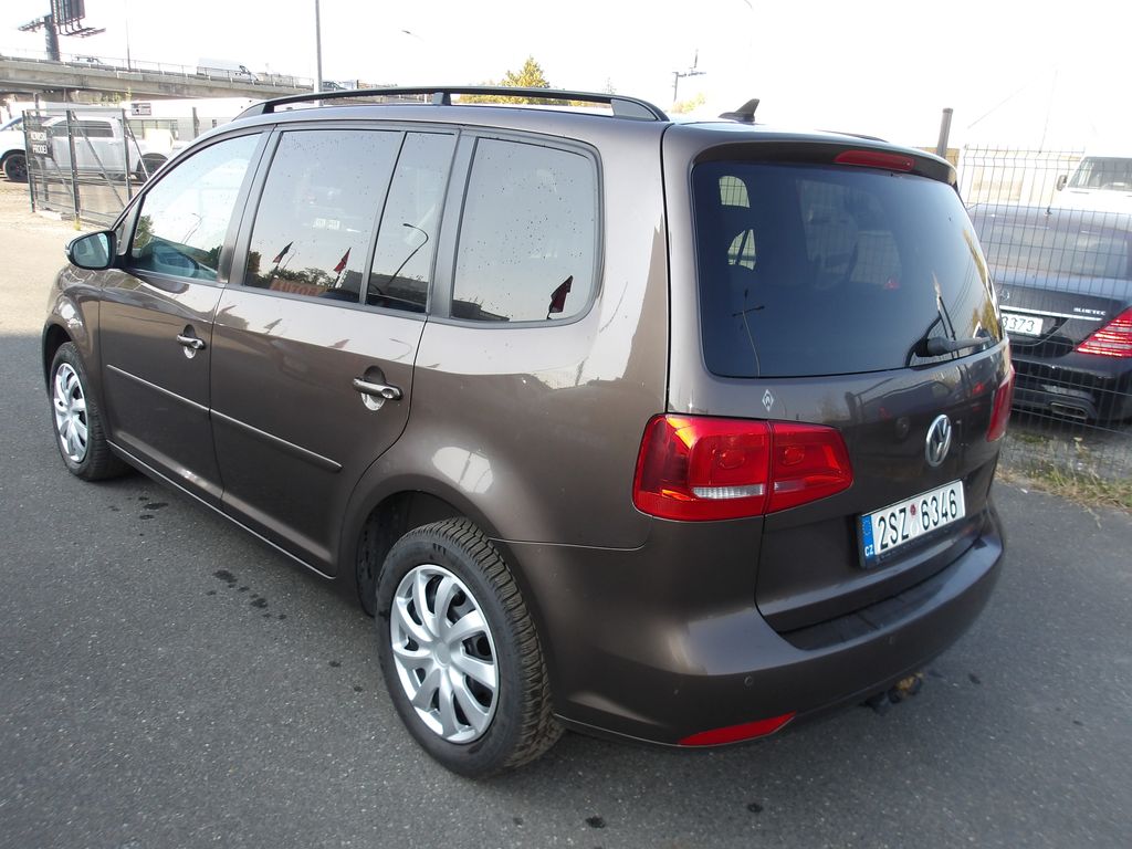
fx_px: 883
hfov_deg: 65.3
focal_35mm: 27
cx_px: 566
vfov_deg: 51.4
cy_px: 424
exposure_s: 1/303
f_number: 3
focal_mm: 4.9
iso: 100
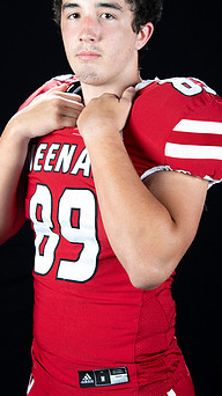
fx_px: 838
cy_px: 156
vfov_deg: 26.5
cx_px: 95
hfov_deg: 15.1
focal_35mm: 80
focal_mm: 58
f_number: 9
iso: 320
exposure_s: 1/160
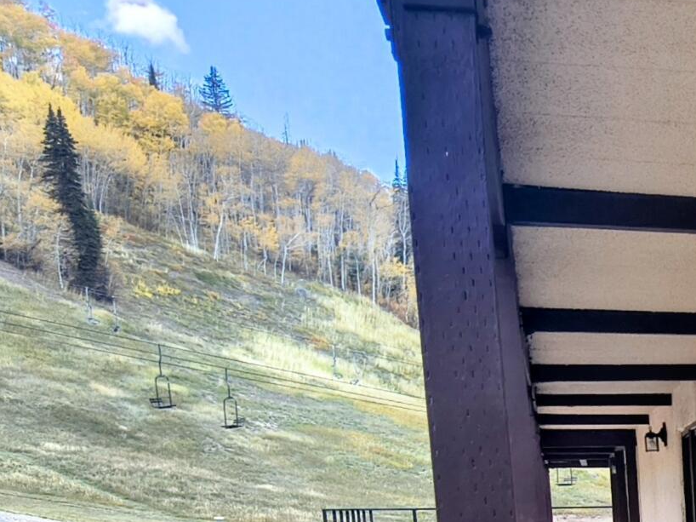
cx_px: 1153
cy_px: 782
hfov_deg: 18.6
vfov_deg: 15.5
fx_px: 1769
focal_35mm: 88
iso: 100
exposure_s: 1/277
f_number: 1.8
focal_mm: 5.56
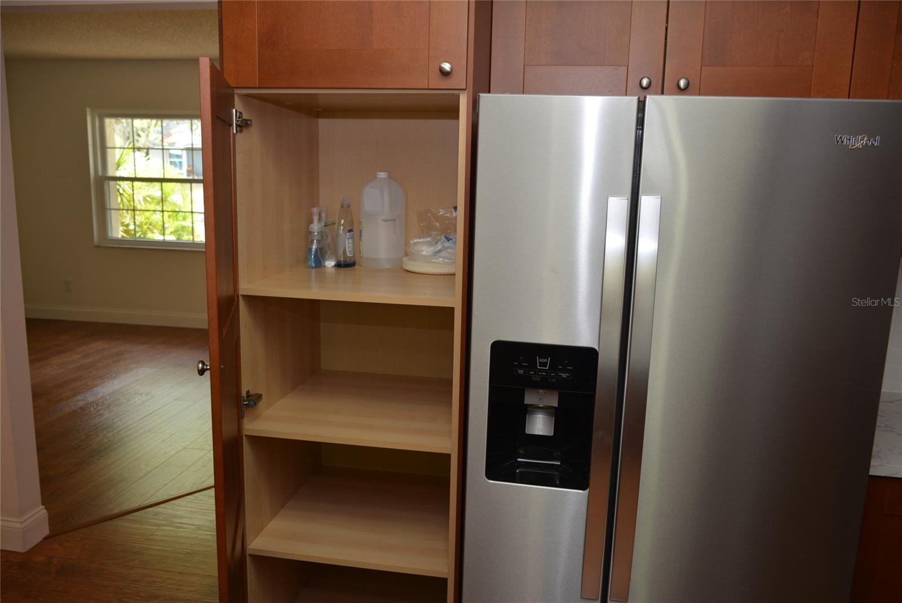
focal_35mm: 30
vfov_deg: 43.7
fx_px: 752
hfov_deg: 61.9
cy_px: 302
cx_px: 451
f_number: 4
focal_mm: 20
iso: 250
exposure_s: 1/60
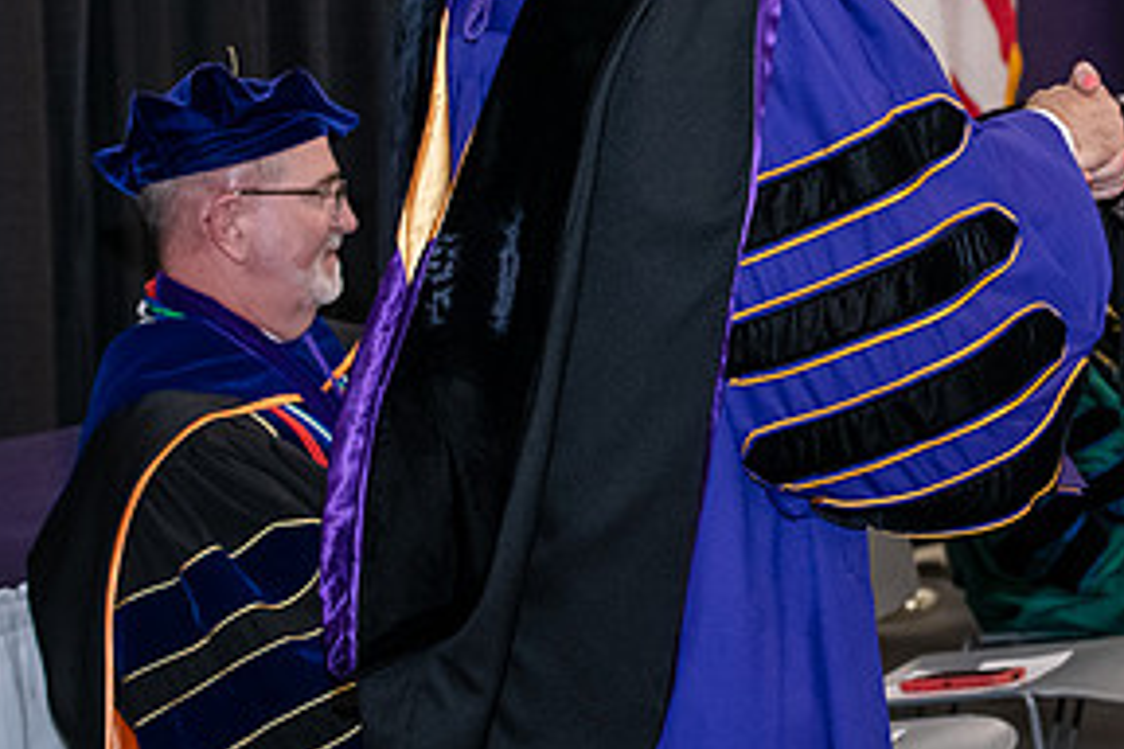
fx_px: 4402
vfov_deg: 9.7
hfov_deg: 14.4
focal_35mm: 141
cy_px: 18
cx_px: 991
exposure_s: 1/200
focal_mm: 70
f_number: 5
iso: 2500
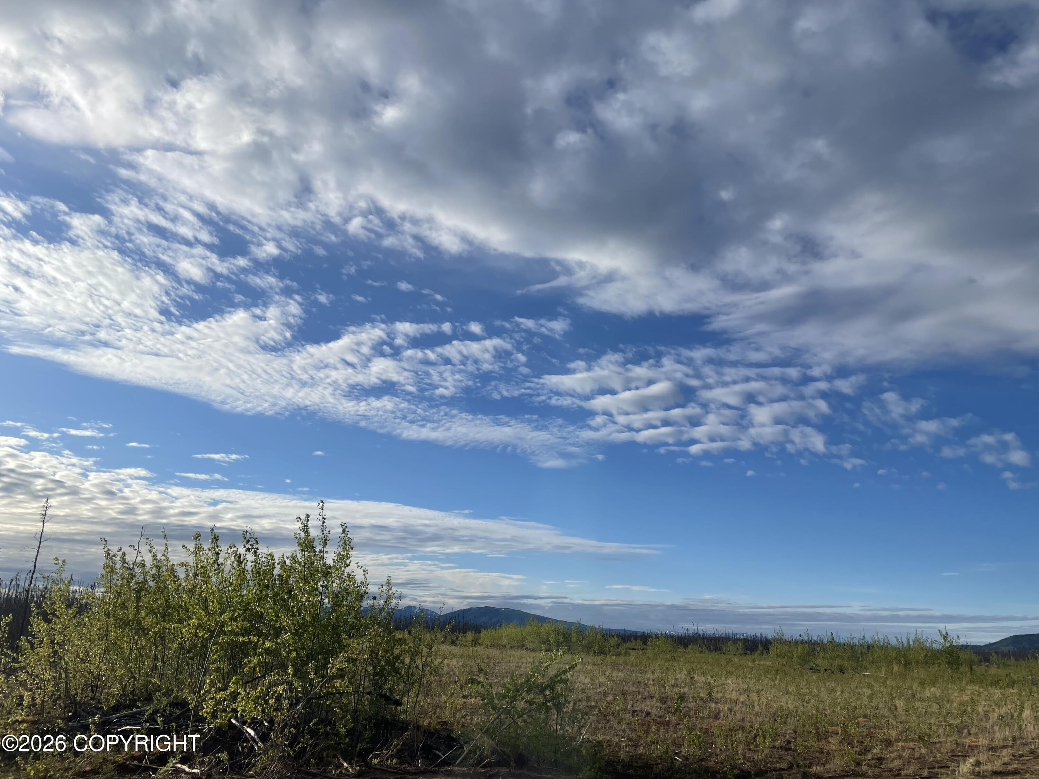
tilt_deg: +20.6
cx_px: 520
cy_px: 390
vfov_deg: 53.1
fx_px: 780
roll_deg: -2.5
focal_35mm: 26
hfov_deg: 67.3
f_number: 1.6
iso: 32
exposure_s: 1/6897
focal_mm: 4.2
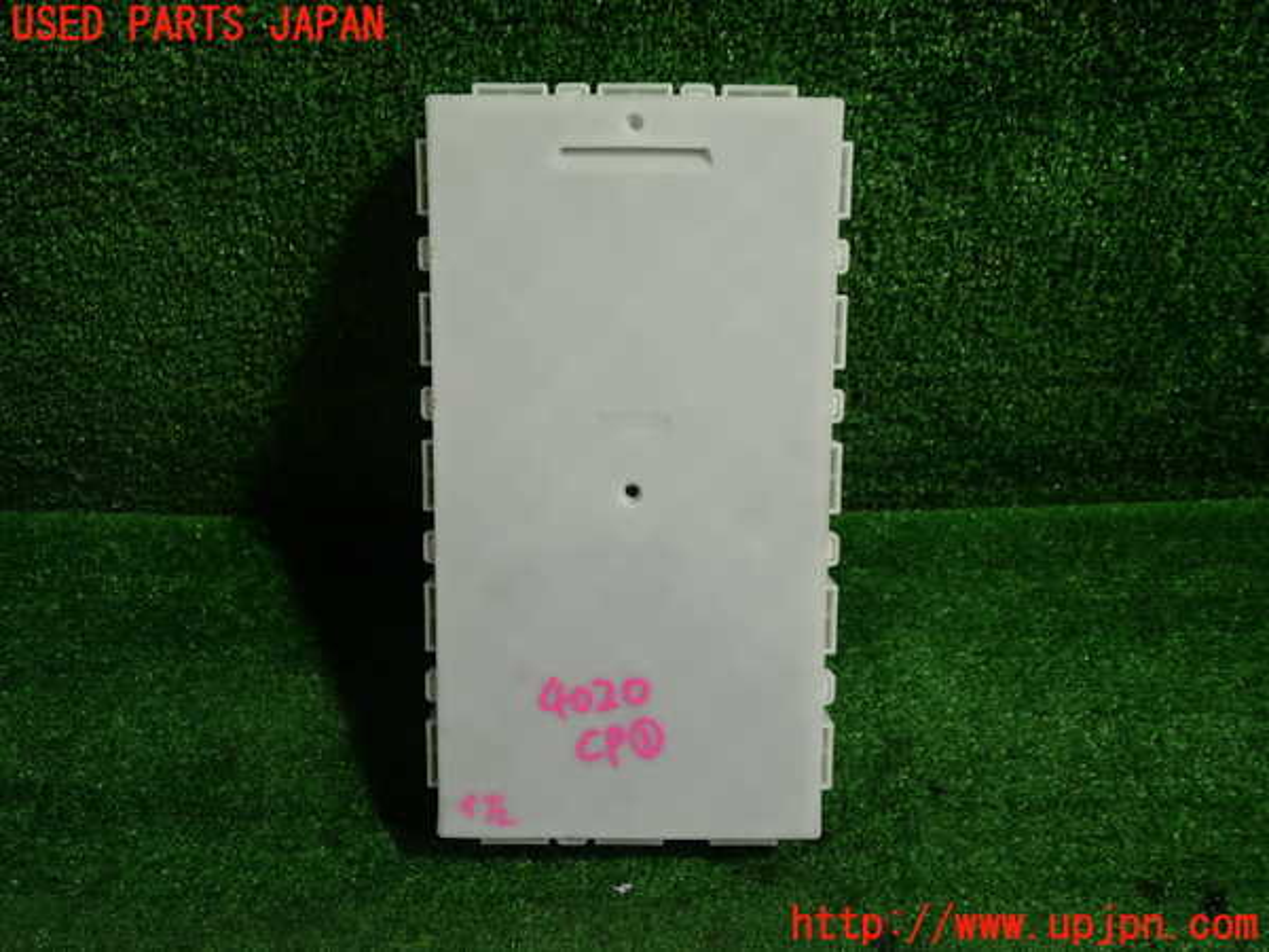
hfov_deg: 60.0
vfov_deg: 46.8
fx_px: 1100
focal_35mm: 30
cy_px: 476
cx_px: 634
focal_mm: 5.4
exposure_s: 1/60
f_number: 2.3
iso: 125
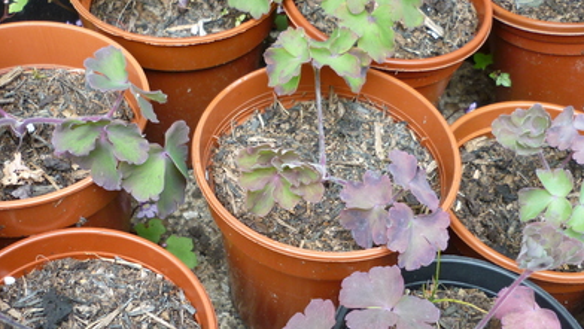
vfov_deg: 21.8
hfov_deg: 37.7
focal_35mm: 55
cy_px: 222
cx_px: 247
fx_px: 852
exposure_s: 1/40
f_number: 2.8
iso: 80
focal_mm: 5.5
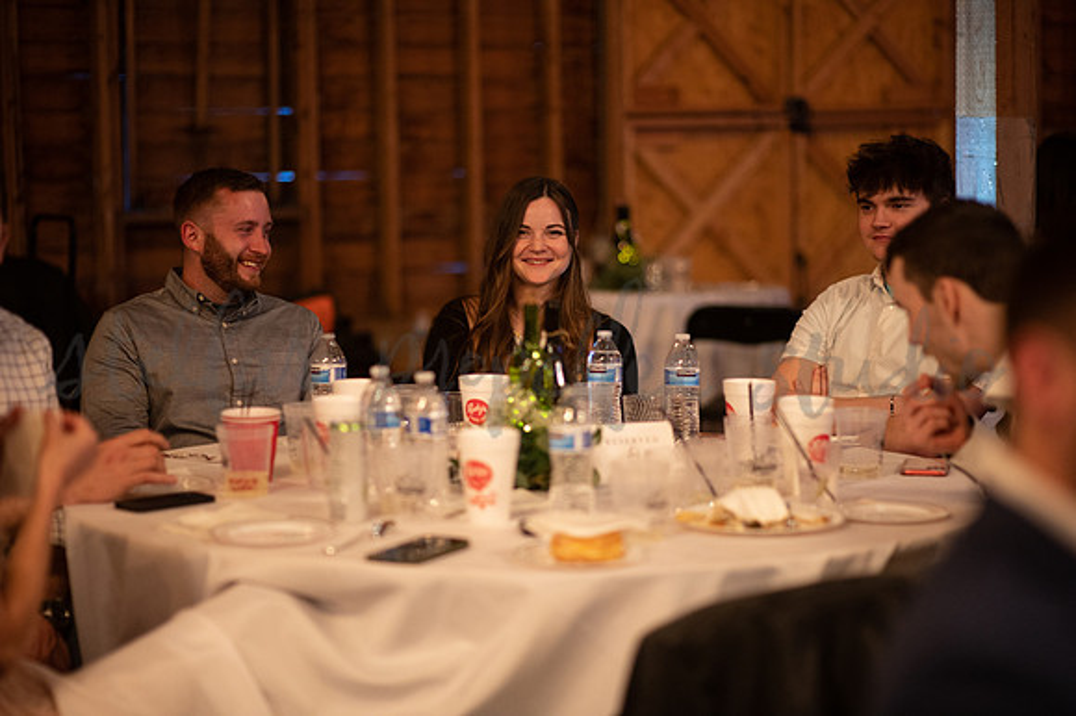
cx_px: 538
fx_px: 2539
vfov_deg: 16.1
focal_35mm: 85
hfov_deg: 23.9
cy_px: 358
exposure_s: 1/200
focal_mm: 85
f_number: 1.4
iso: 2500
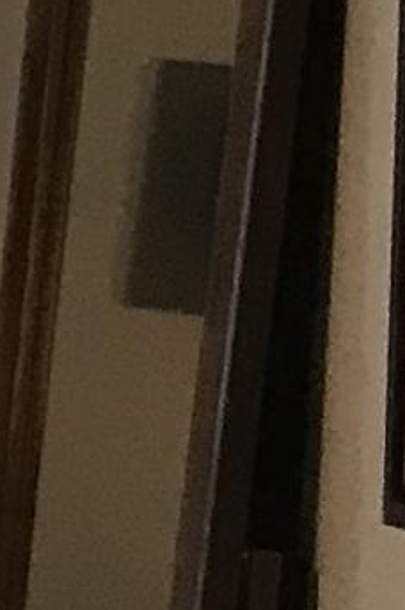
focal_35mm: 255
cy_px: 738
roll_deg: +2.2
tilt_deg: -8.2
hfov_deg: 4.2
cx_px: -2119
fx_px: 4312
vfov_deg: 8.0
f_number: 1.8
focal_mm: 3.99
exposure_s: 1/17
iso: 40
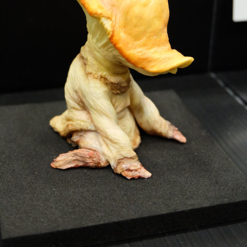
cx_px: 117
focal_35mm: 62
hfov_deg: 27.7
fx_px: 501
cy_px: 76
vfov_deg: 27.5
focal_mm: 29.5
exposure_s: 1/42
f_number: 4.7
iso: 3200
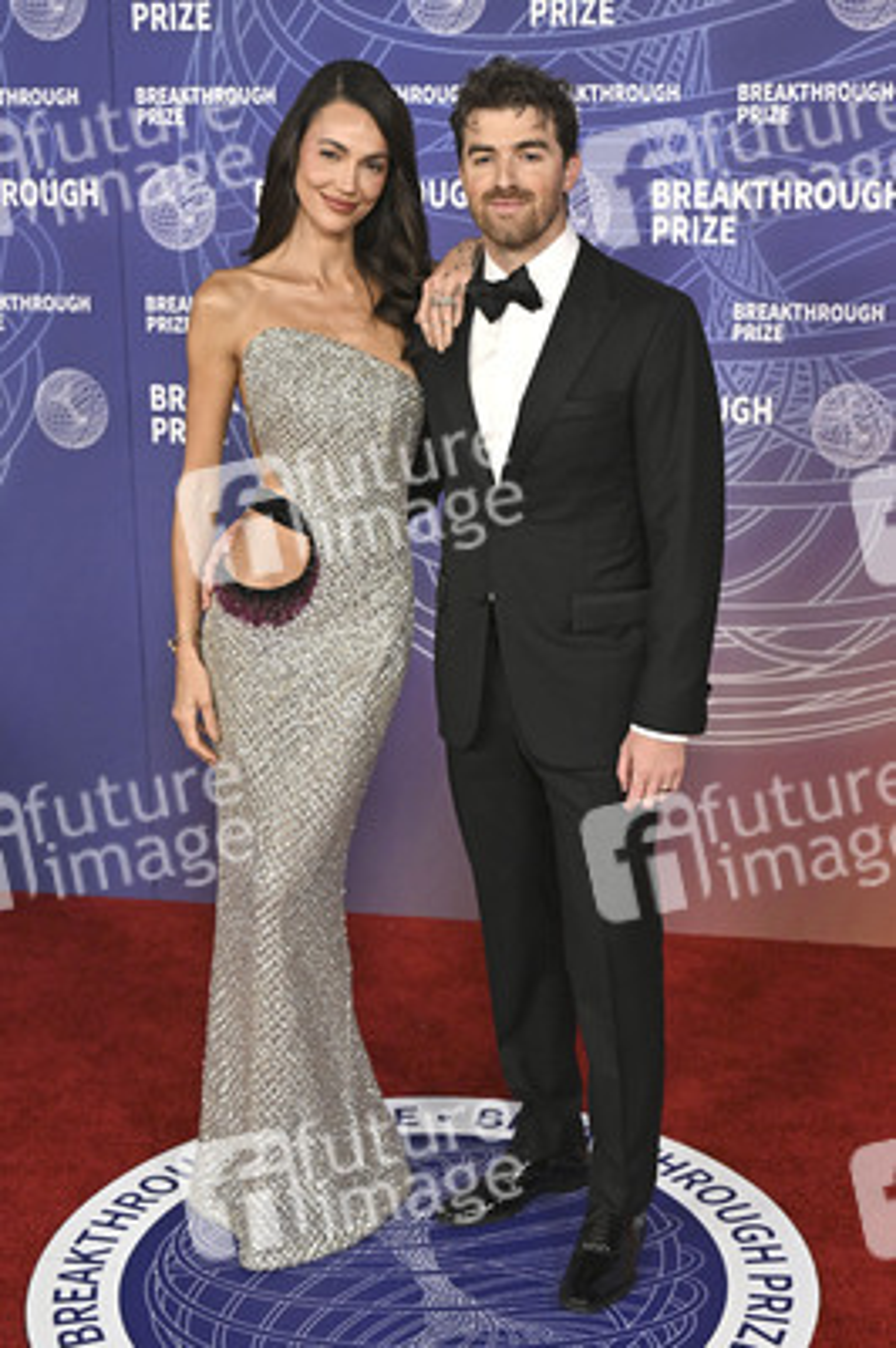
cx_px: 448
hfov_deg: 29.2
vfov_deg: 42.8
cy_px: 674
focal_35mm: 46
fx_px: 1720
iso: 2000
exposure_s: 1/320
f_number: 4
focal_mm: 46
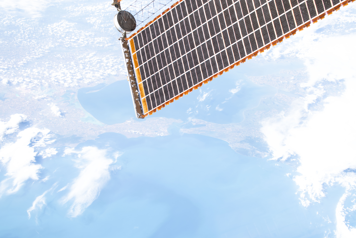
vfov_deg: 17.3
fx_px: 781
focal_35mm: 79
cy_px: 120
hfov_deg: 25.7
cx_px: 176
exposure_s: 1/1000
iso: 500
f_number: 5
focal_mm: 78
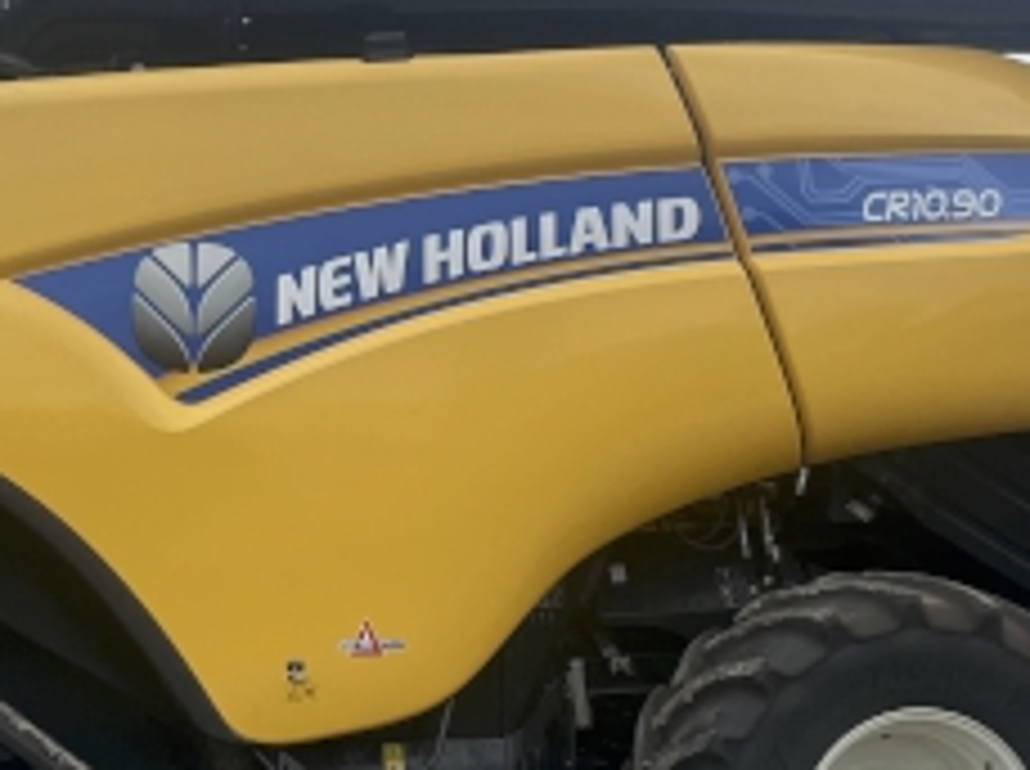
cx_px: 261
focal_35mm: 91
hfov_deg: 21.4
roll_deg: +0.8
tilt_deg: +2.1
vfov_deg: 16.2
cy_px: 486
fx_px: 2703
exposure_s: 1/2681
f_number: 1.6
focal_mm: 4.2
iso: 32
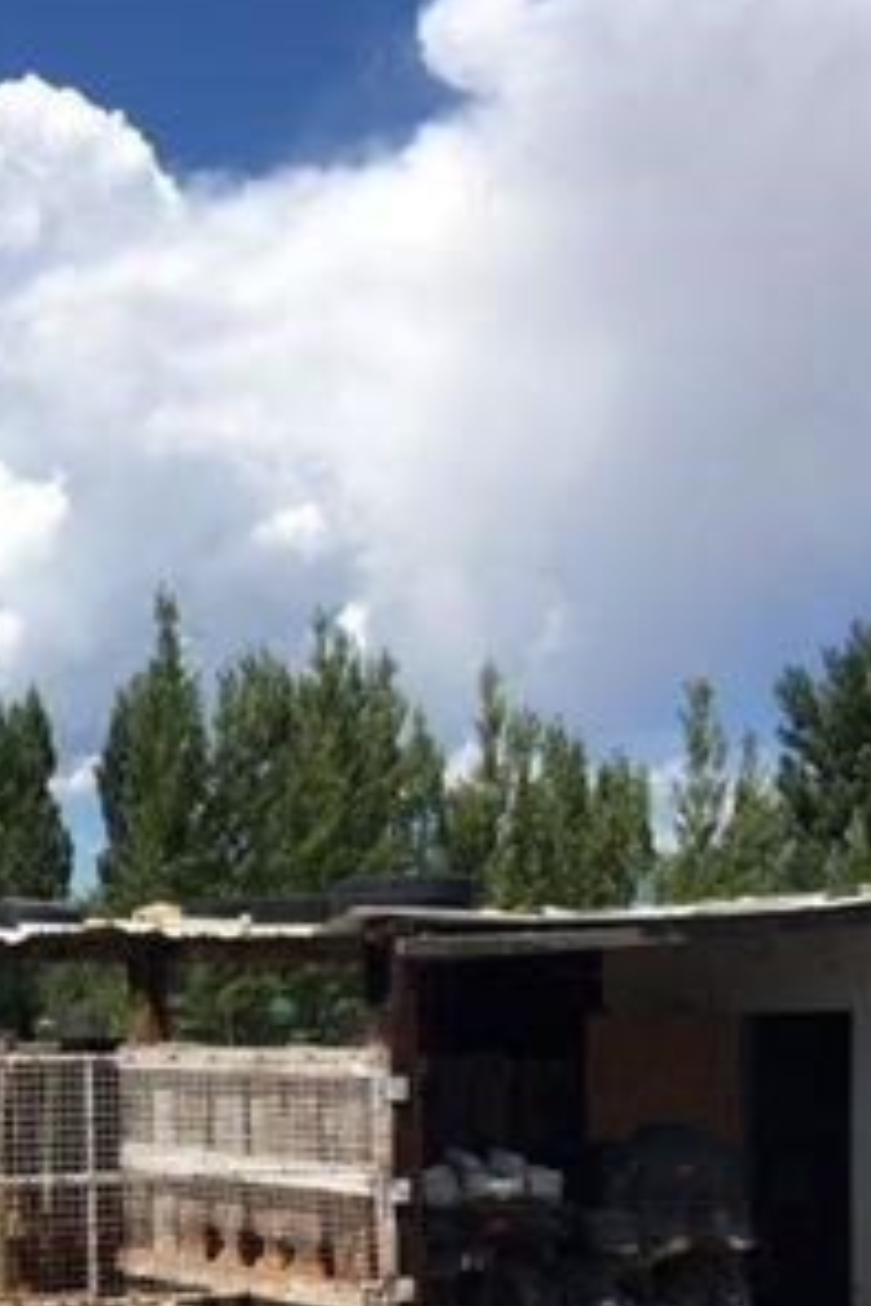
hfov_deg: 20.6
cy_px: 954
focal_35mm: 65
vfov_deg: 30.5
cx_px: 110
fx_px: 2359
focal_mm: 4.15
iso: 25
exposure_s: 1/2262
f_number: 2.2
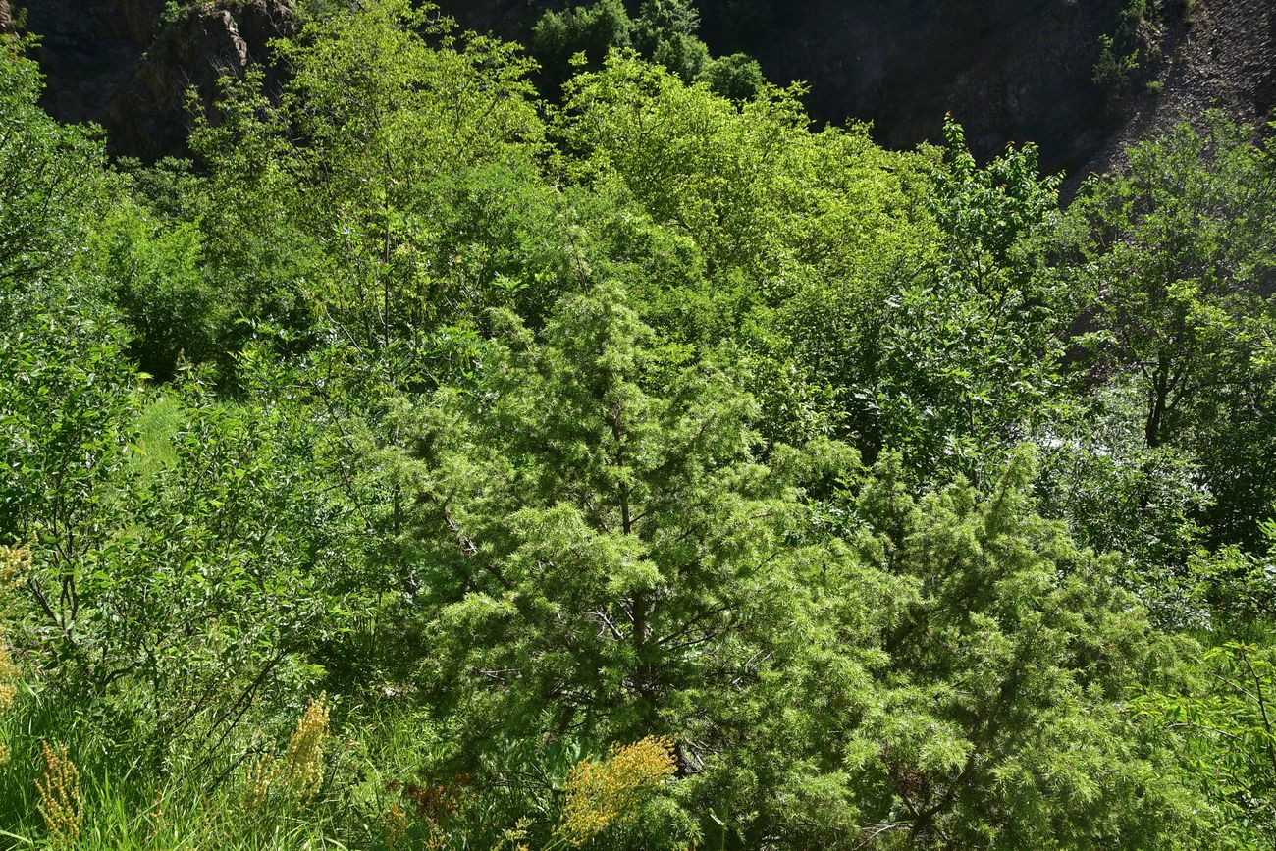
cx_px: 638
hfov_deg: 39.6
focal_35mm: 50
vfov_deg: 27.0
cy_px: 426
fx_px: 1772
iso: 160
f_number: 10
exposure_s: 1/160
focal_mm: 50
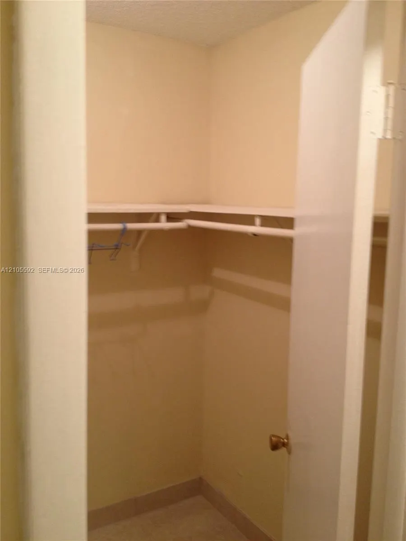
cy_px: 270
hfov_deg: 40.7
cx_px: 203
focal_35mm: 35
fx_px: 547
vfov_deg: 52.6
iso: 100
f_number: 2.4
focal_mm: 4.28
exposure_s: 1/20
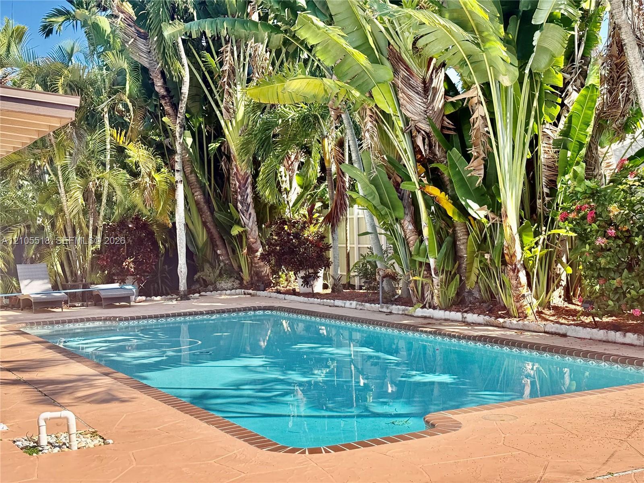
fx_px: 893
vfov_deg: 30.3
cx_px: 322
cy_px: 242
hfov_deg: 39.7
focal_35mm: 48
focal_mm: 6.76
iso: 100
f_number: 1.78
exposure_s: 1/1980
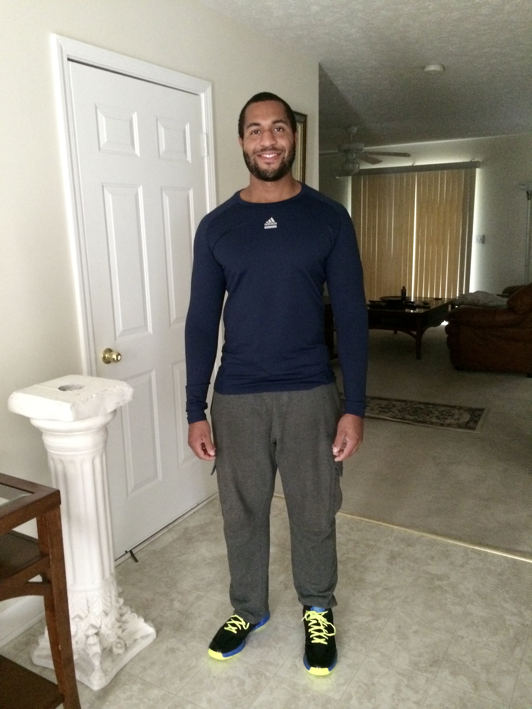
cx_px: 266
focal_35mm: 30
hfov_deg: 46.8
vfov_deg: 60.0
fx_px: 615
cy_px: 354
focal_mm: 4.12
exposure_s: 1/15
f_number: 2.2
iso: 500
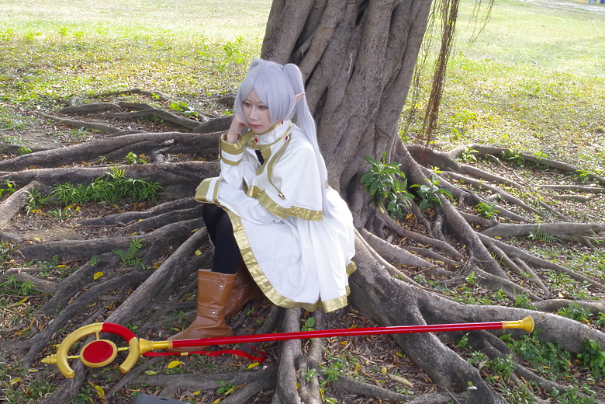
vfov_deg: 29.9
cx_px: 302
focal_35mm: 45
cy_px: 202
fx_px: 756
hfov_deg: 43.6
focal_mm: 30
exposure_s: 1/30
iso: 2000
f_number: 4.5
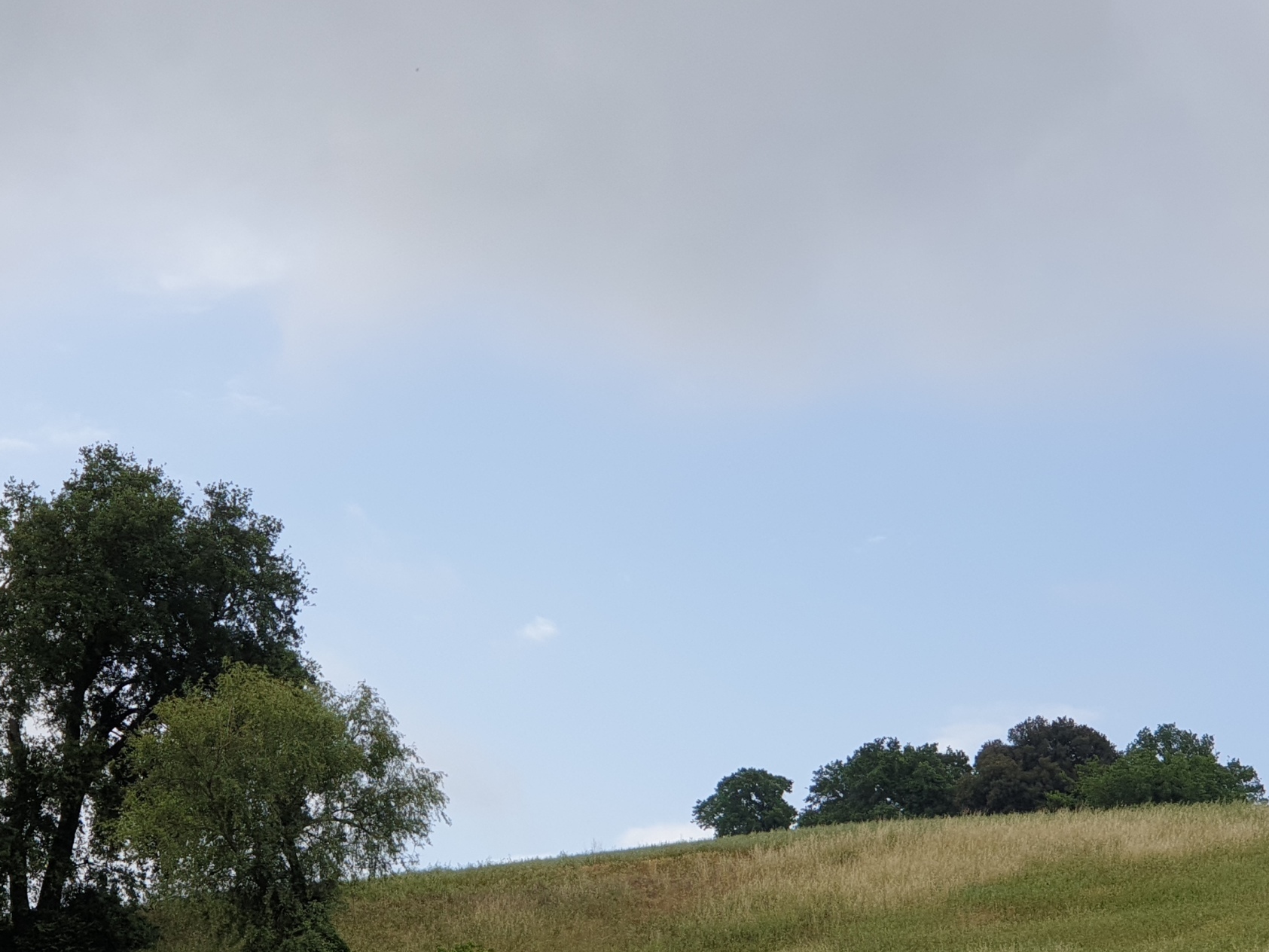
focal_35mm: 79
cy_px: 656
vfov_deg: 18.6
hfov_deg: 24.6
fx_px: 2896
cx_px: 464
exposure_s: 1/713
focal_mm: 6
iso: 100
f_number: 2.4
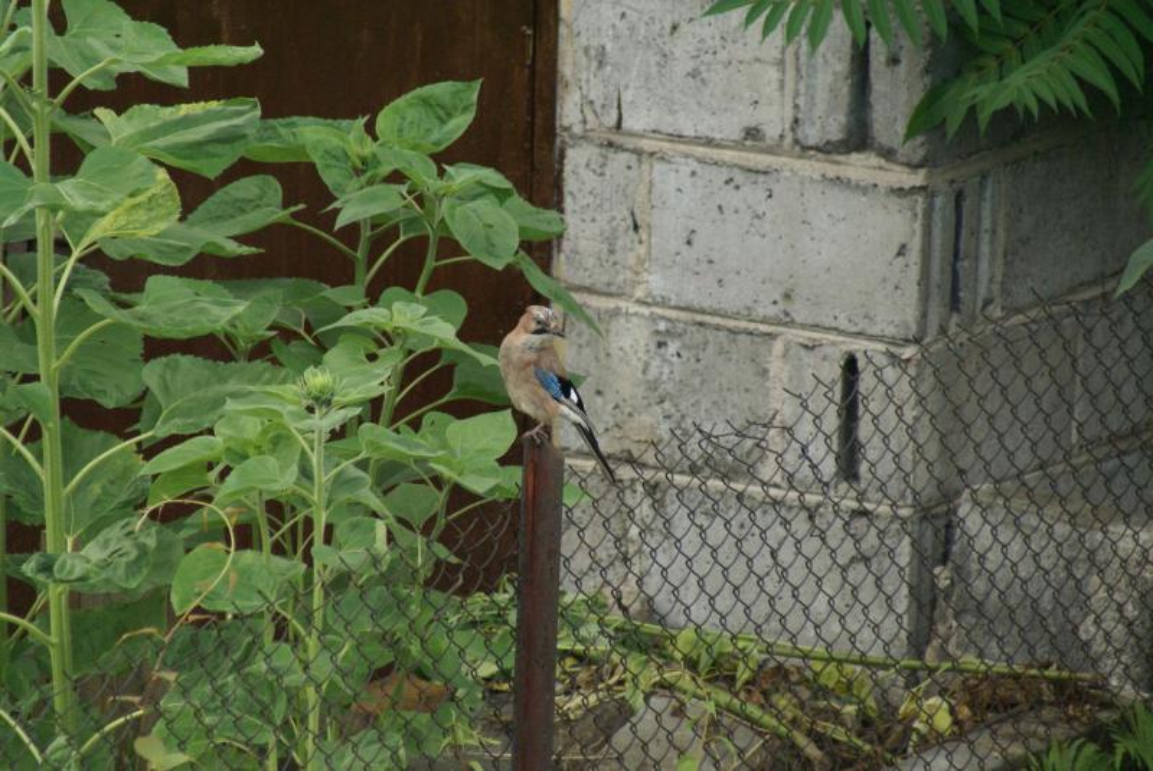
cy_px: 386
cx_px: 576
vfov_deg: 3.1
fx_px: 14425
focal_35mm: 450
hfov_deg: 4.6
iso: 800
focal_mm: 300
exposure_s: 1/320
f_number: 8
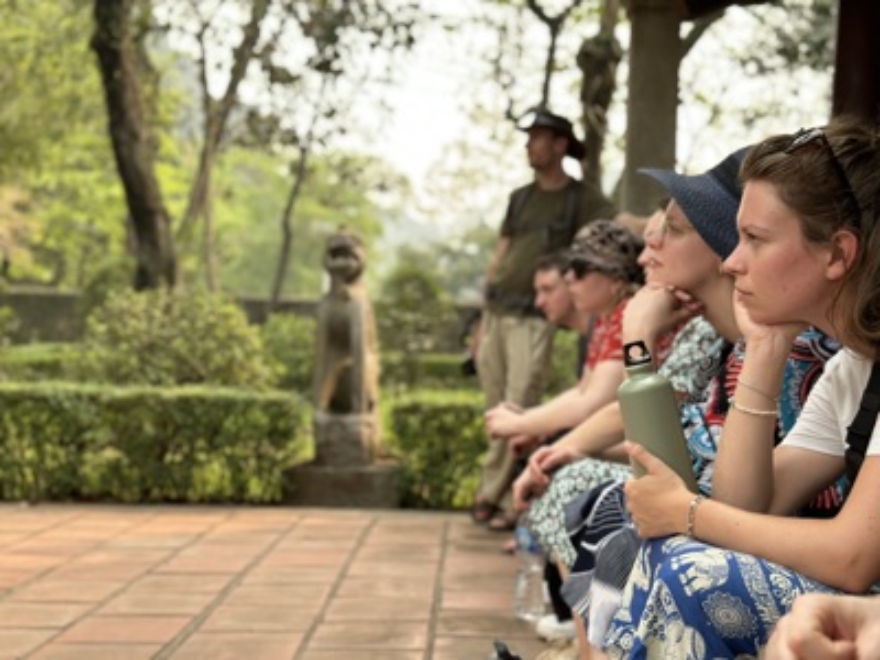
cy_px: 330
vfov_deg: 30.3
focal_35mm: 48
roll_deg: -1.9
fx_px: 1220
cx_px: 440
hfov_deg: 39.7
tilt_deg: -1.0
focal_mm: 6.86
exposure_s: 1/538
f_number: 1.78
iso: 80
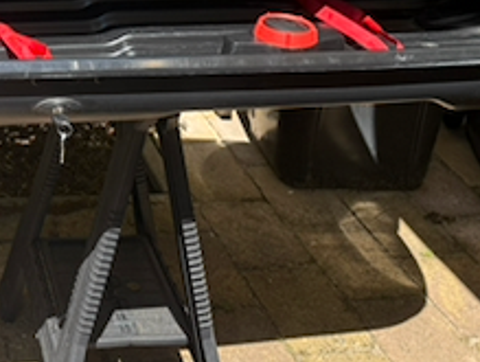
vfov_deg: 20.2
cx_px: -33
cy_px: -26
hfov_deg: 25.9
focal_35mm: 70
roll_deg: -2.9
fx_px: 972
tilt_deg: -18.8
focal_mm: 6.76
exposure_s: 1/2299
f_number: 1.78
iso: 100
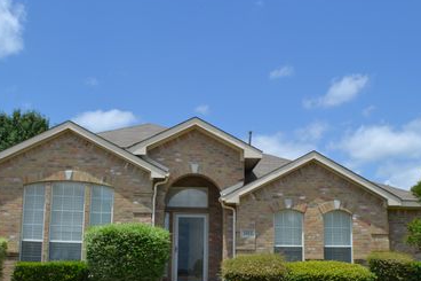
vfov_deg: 25.4
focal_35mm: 53
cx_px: 199
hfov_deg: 37.5
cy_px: 175
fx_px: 619
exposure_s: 1/250
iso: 100
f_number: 8
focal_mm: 26
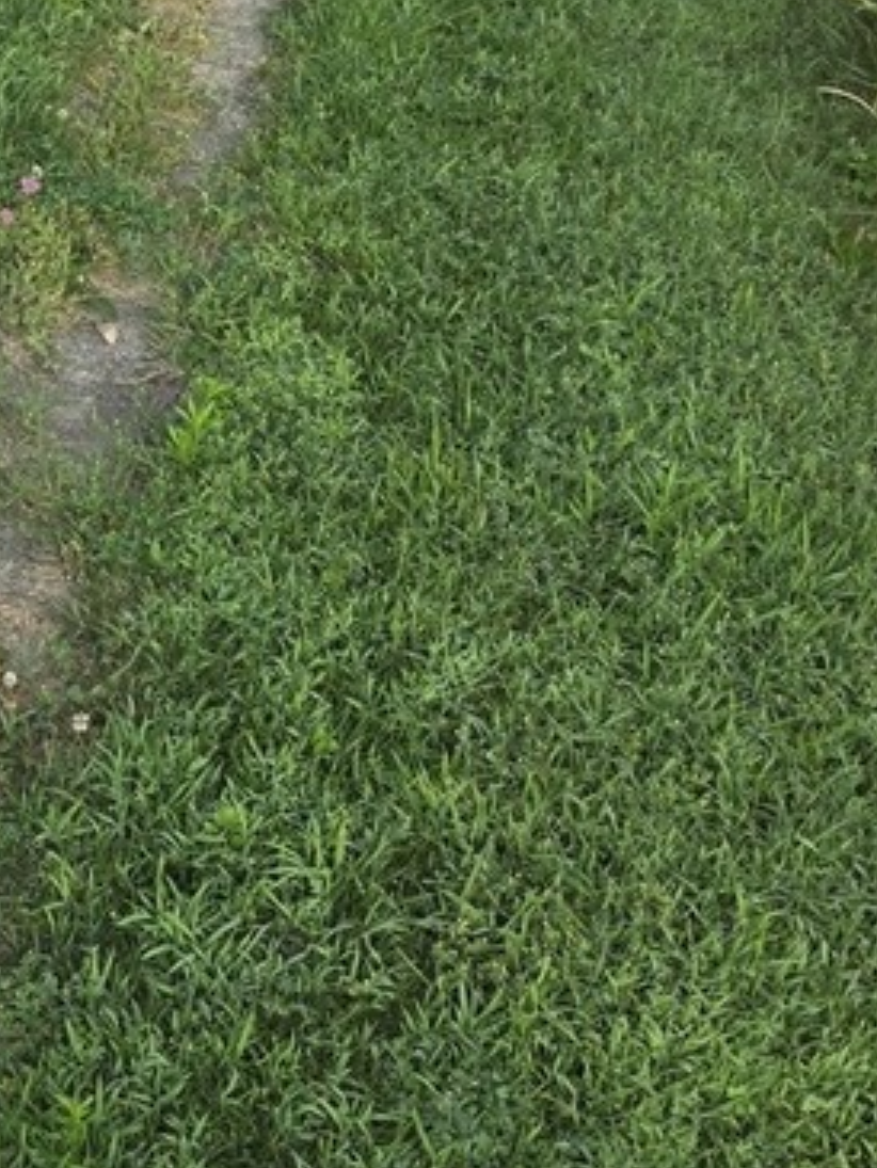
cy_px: 218
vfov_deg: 27.9
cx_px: 29
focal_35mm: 68
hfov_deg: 21.0
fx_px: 2296
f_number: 1.7
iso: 50
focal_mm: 6.3
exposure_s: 1/359
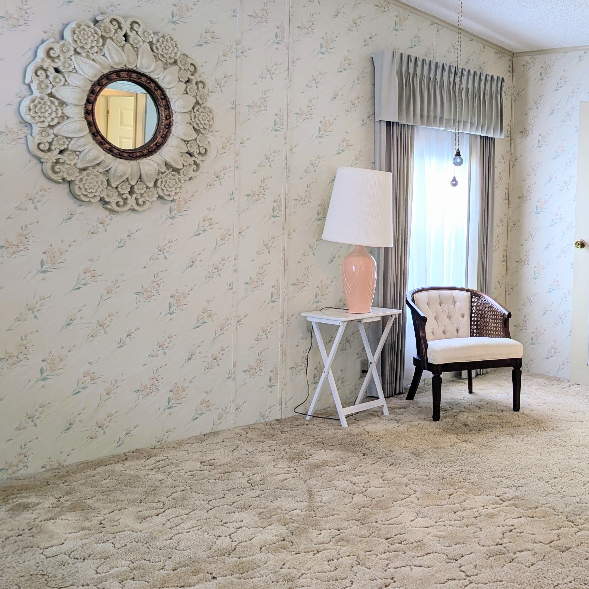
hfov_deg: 39.5
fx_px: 770
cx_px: 504
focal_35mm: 40
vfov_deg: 41.7
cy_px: 244
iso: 51
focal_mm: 6.9
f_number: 1.68
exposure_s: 1/120
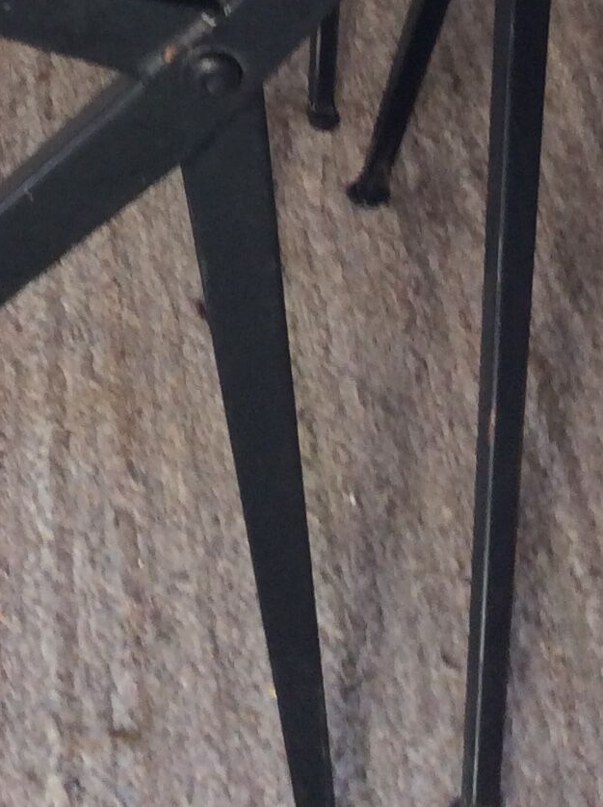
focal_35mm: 99
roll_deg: -0.7
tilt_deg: -30.2
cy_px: -179
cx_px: -76
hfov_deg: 14.5
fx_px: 2305
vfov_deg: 18.7
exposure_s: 1/25
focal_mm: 3.3
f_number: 2.4
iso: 50
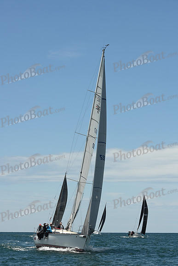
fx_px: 778
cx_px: 89
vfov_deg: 19.5
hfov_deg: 13.0
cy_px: 133
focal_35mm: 105
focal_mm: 105
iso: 320
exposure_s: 1/1000
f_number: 10
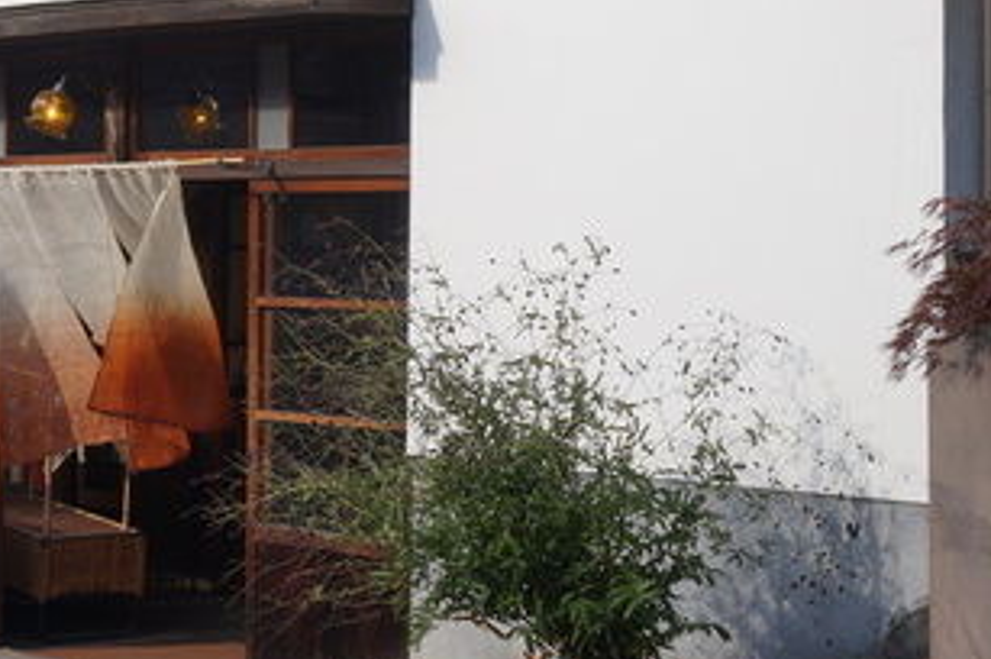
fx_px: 3171
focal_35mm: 115
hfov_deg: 16.9
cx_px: -221
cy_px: 6
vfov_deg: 11.7
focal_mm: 29
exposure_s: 1/125
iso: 200
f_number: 11
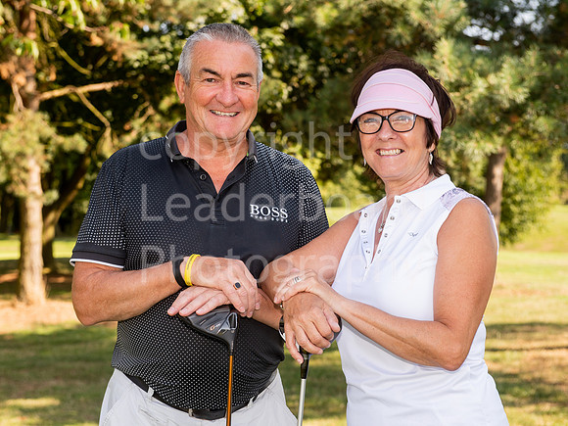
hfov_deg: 25.1
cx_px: 264
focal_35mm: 78
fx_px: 1276
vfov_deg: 19.0
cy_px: 207
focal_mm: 70
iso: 160
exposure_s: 1/250
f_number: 5.6
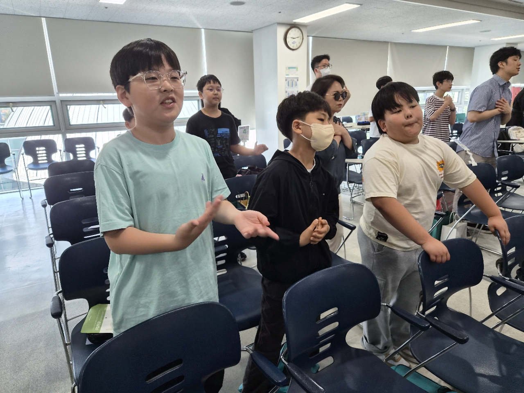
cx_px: 262
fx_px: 348
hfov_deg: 73.9
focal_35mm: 23
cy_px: 196
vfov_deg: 58.9
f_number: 1.8
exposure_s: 1/120
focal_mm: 5.4
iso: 50
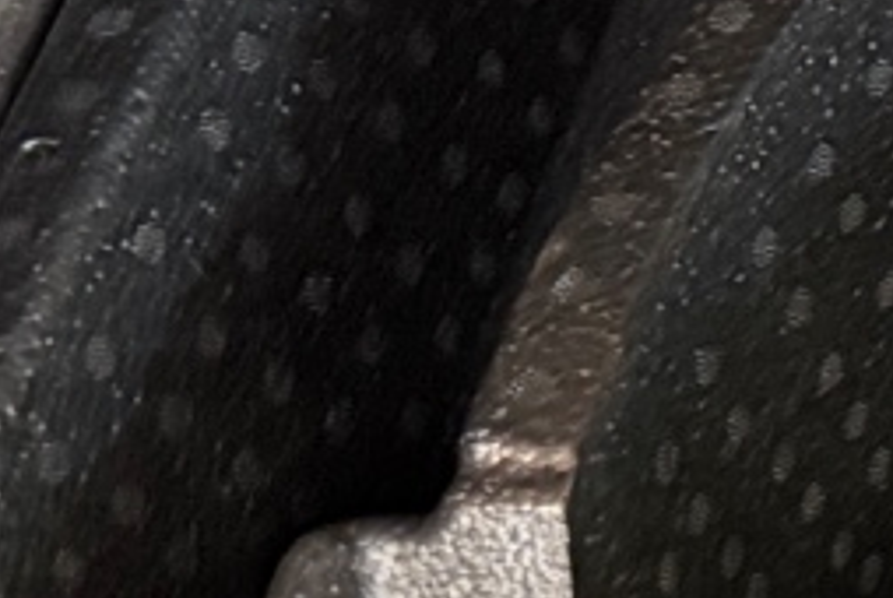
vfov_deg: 8.7
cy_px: 482
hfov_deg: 9.7
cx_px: 2774
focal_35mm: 157
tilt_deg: -57.2
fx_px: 3899
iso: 1000
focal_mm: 6.76
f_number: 1.78
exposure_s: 1/25
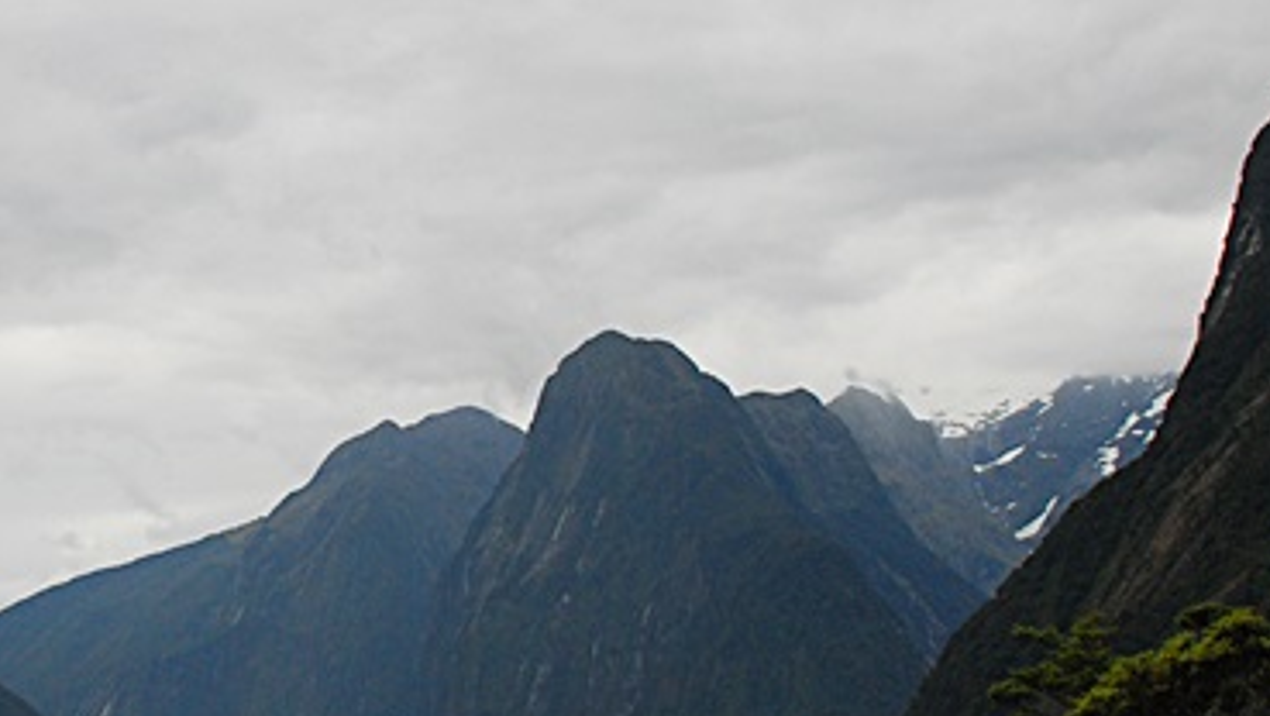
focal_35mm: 75
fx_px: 2527
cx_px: 272
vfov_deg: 16.1
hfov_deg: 27.7
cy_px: 499
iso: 400
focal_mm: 22
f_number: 6.3
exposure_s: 1/500
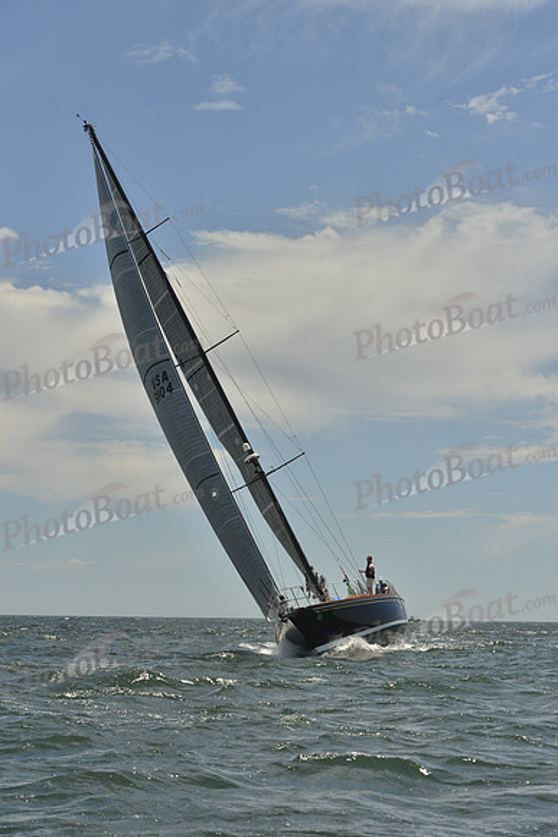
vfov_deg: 25.4
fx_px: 1859
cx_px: 279
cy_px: 418
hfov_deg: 17.1
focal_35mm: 80
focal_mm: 80
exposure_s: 1/1600
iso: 280
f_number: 10
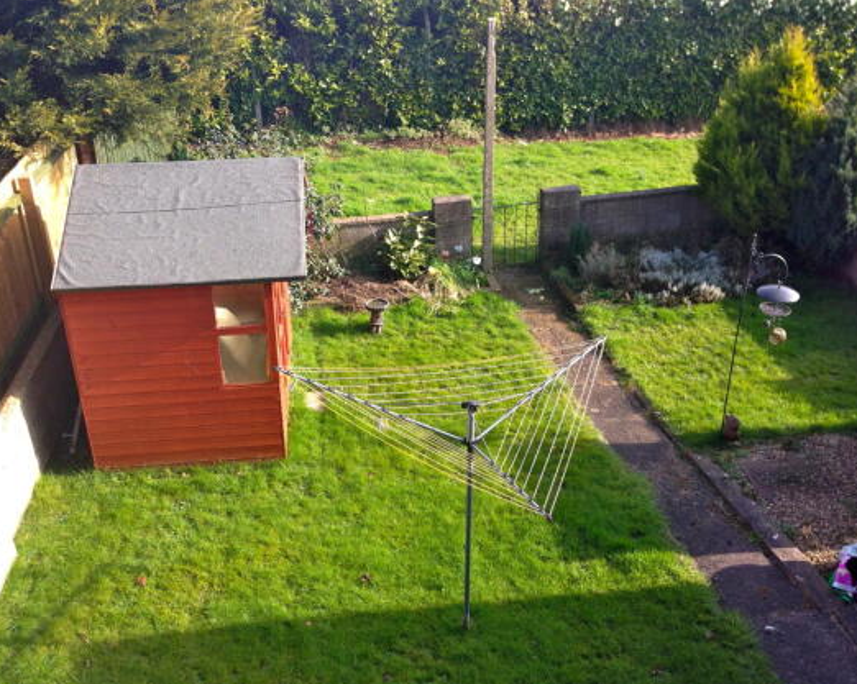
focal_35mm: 36
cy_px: 345
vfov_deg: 41.1
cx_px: 388
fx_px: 913
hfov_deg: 50.2
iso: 64
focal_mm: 4.13
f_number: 2.4
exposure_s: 1/347
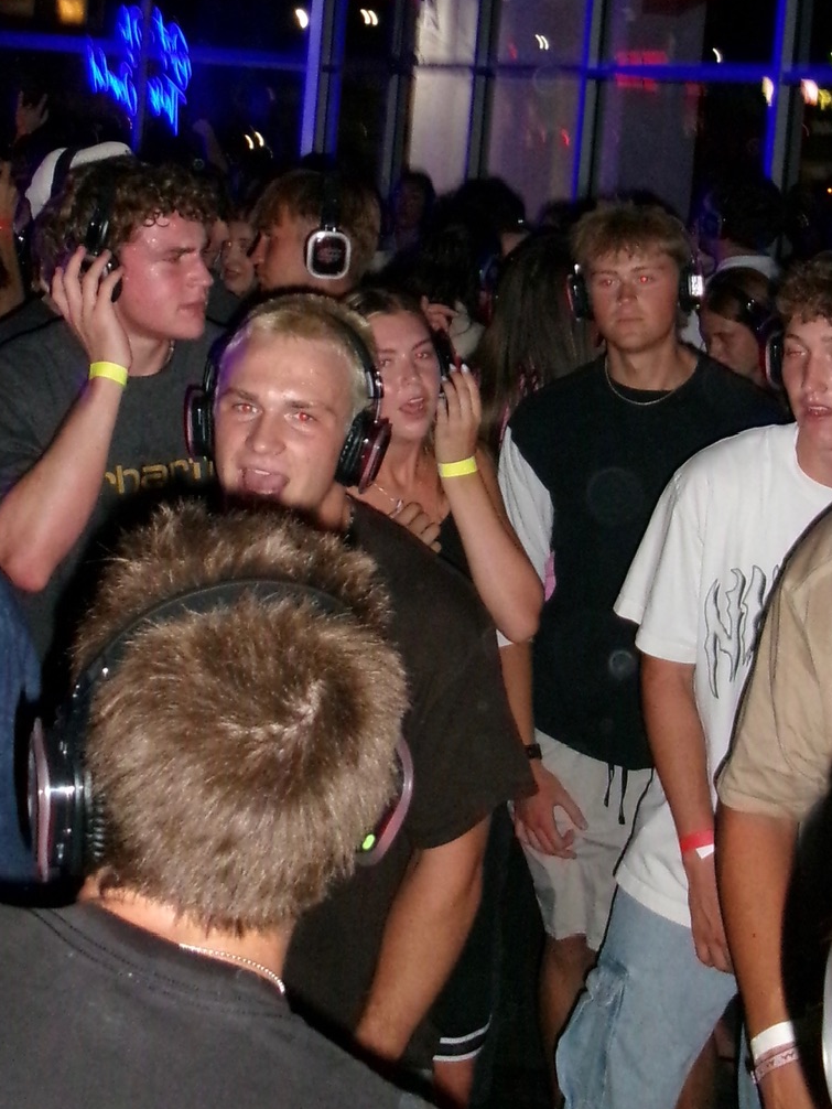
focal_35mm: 57
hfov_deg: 25.7
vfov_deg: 32.6
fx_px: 1826
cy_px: 186
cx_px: 414
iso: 800
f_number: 3.9
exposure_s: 1/50
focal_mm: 5.1
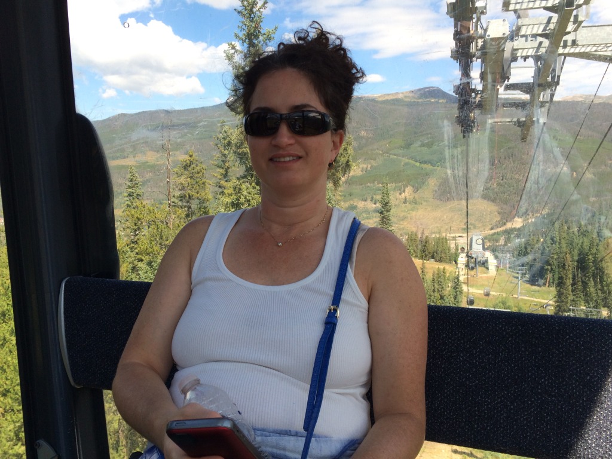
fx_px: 513
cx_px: 306
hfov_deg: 61.7
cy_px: 230
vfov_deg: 48.2
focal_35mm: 29
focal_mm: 4.15
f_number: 2.2
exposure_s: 1/376
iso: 32
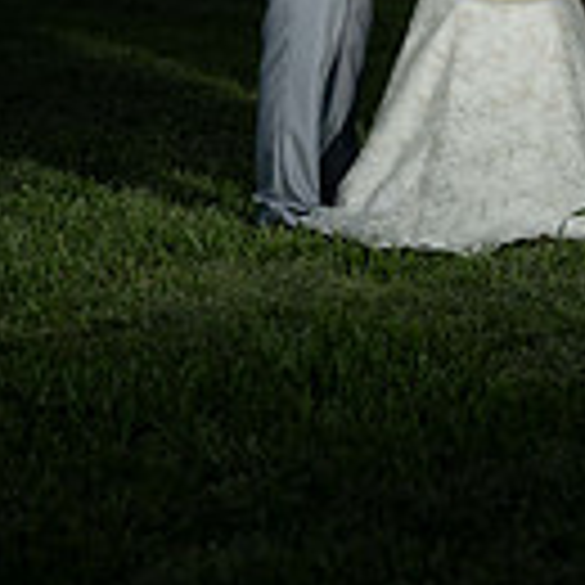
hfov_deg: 10.3
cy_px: -328
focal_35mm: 170
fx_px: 3250
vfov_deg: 9.9
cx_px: 446
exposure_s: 1/3200
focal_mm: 58
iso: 160
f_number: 2.8
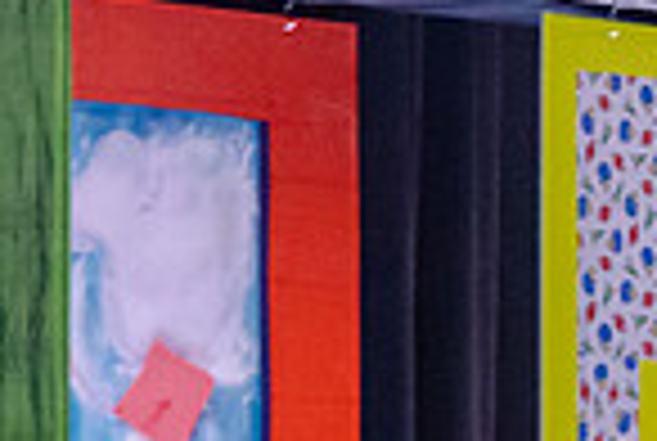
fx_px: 20061
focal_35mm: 1097
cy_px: 770
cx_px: 1152
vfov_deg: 1.3
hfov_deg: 1.9
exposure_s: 1/80
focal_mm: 185
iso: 3200
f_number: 5
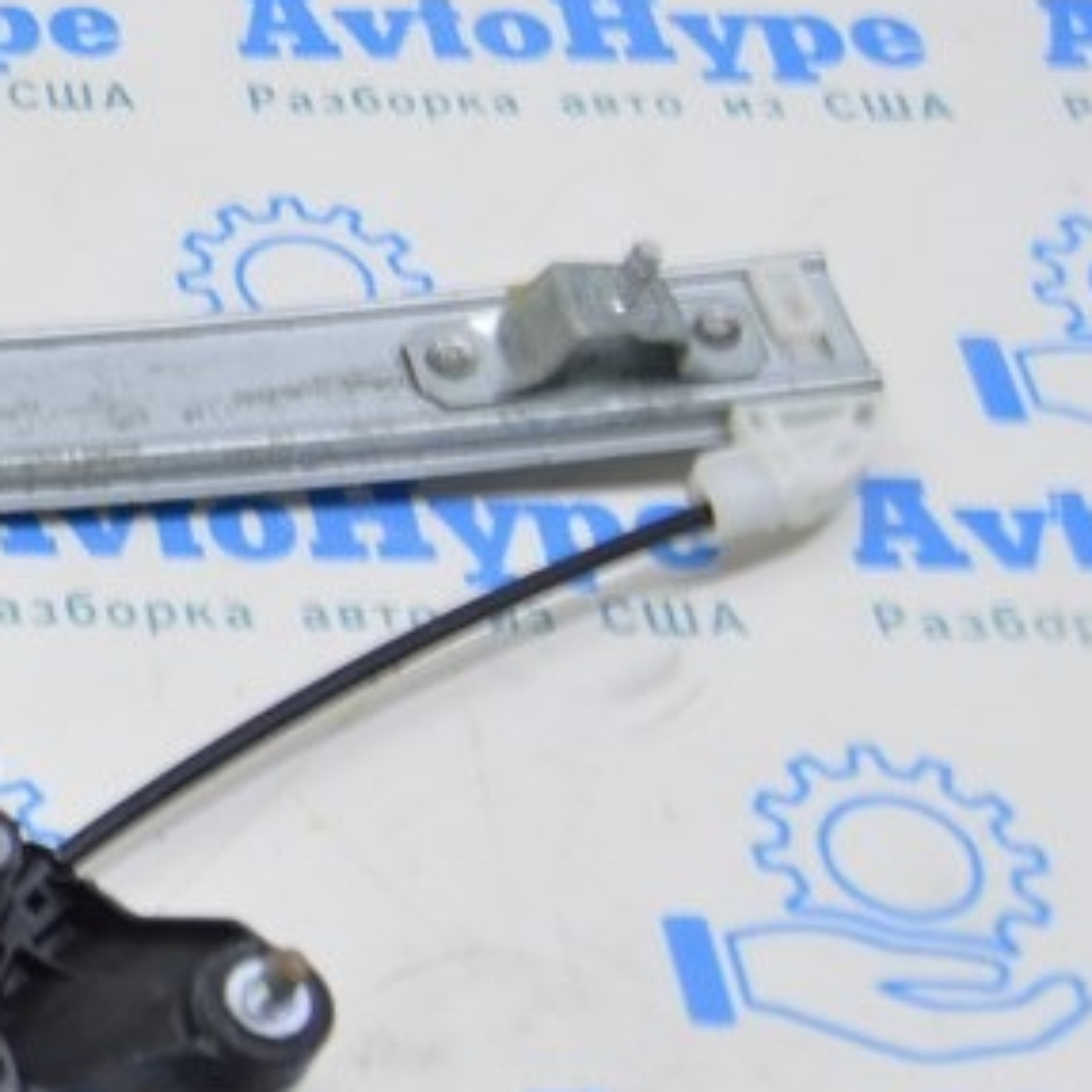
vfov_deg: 17.4
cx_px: -814
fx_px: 3569
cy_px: 634
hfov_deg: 15.3
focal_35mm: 100
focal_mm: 22
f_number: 5.6
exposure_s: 1/20
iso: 400
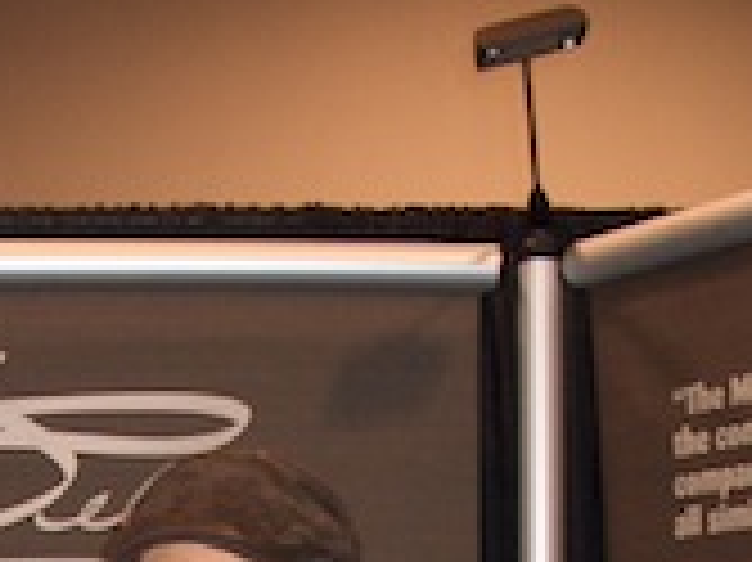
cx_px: 90
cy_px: 839
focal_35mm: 105
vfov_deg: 13.3
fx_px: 2279
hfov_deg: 18.5
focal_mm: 5.8
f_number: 2.6
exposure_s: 1/60
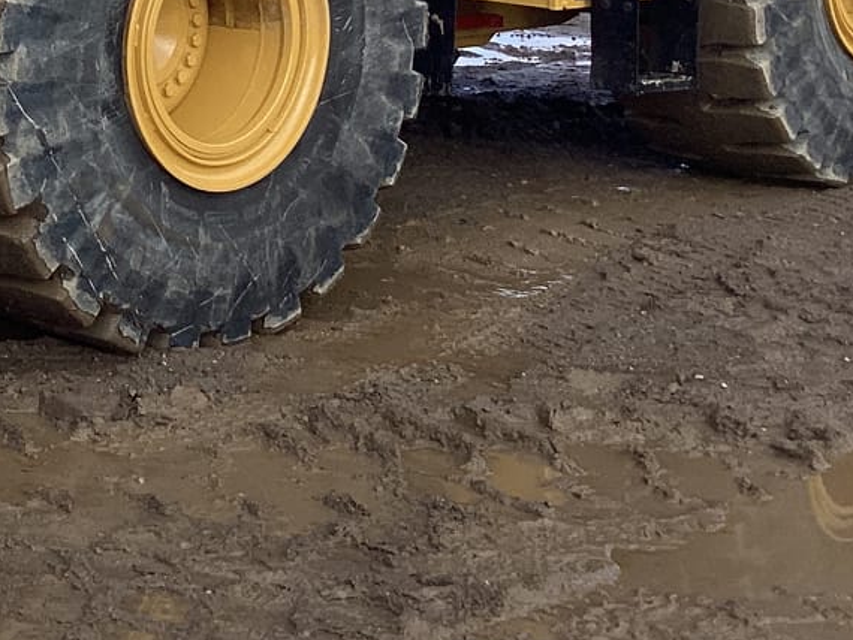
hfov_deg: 21.3
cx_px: -99
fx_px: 2145
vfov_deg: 16.3
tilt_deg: -4.0
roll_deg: -2.0
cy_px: -121
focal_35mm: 87
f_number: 2.4
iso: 25
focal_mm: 3.3
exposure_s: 1/791
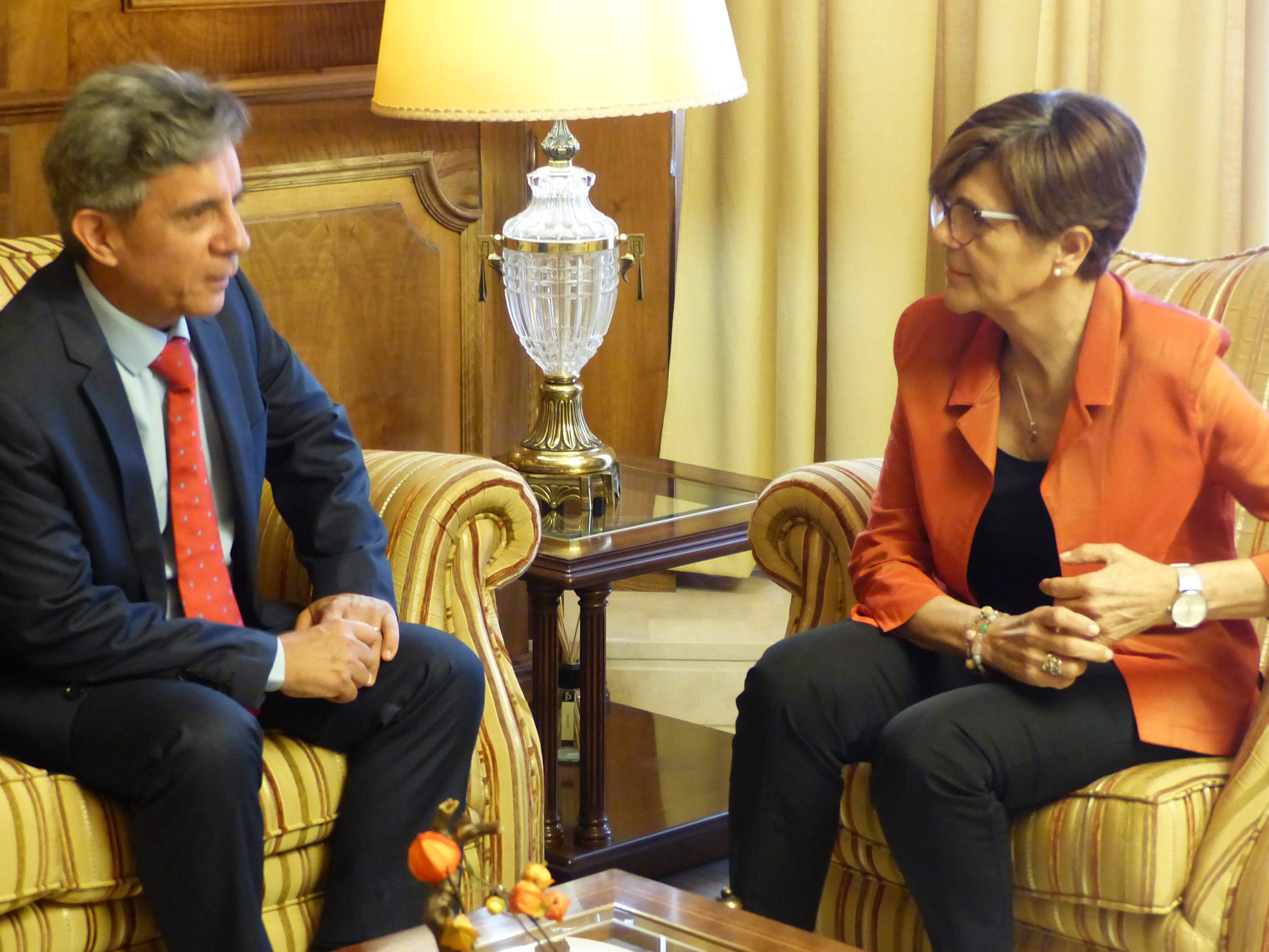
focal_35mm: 94
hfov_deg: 20.9
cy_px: 493
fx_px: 3446
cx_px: 630
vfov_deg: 15.7
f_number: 2.8
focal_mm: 15
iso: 500
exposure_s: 1/15
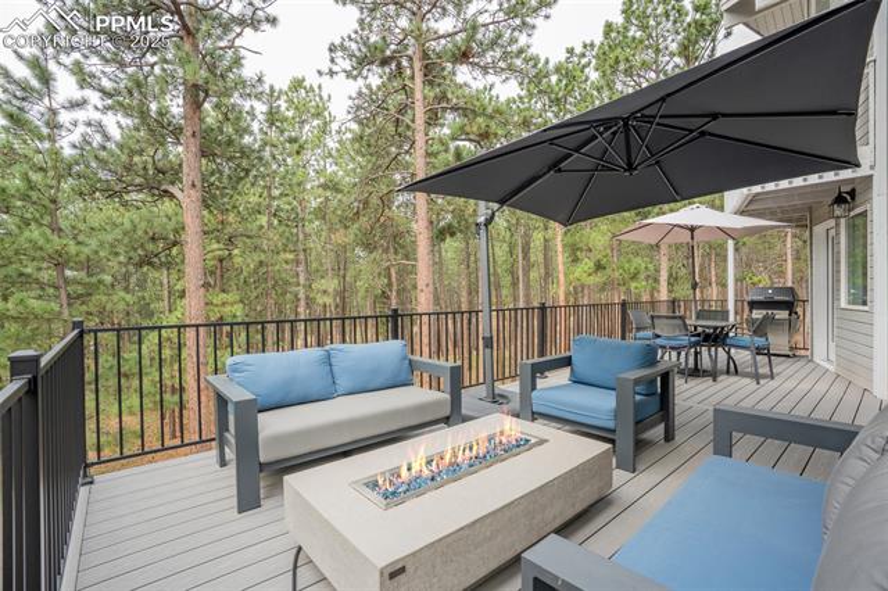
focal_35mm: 16
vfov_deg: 73.7
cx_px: 444
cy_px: 296
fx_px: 394
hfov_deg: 96.8
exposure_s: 1/160
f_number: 7.1
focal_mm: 16
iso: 500
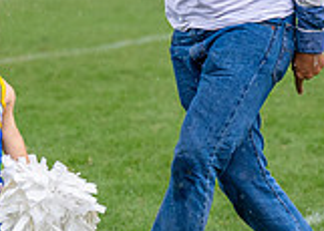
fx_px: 4334
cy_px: -26
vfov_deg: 3.1
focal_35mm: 471
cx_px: 151
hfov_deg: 4.3
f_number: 2.8
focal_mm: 96
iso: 500
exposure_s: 1/1600
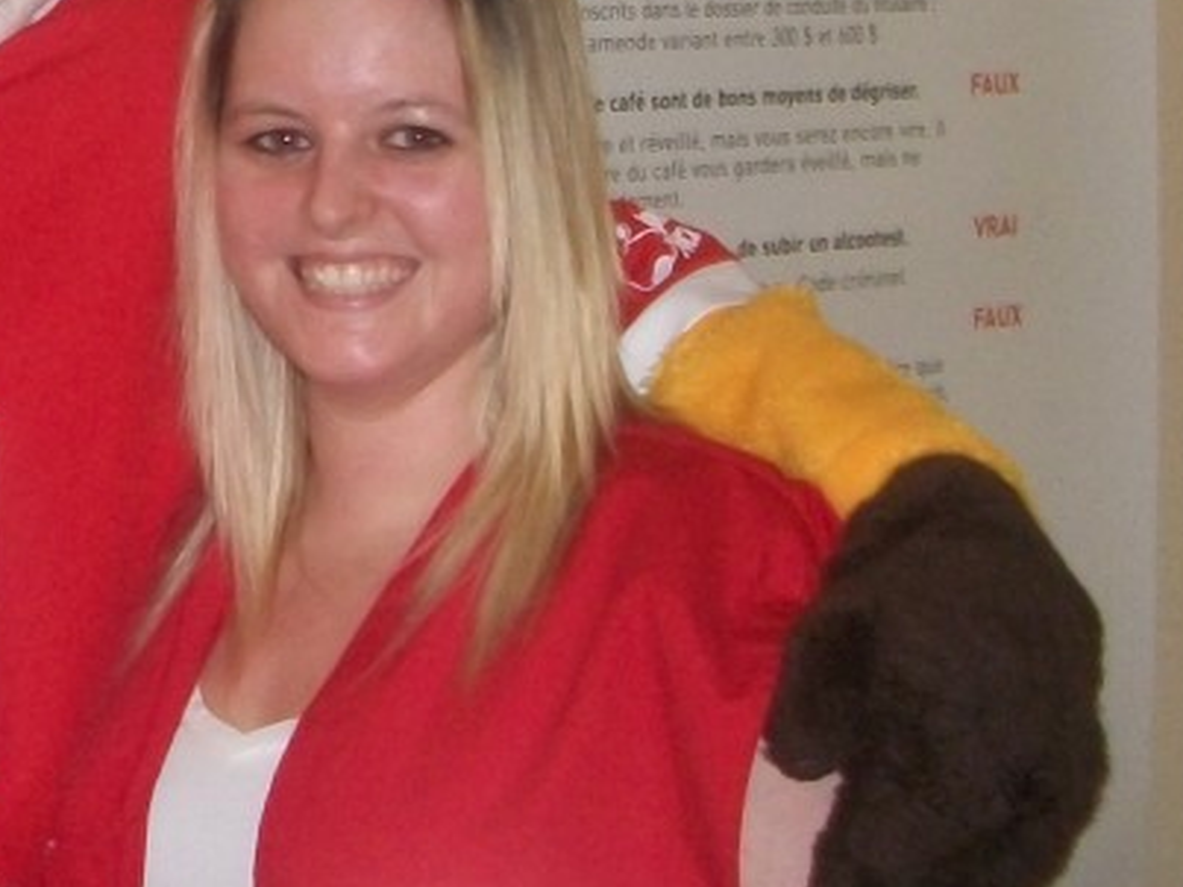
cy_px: 179
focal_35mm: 125
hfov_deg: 15.2
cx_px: -276
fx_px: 4271
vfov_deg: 11.8
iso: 200
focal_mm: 6.3
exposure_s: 1/30
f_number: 3.1
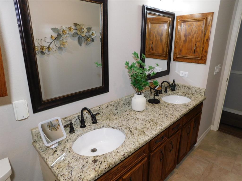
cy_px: 90
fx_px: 161
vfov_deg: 58.9
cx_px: 121
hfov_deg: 73.9
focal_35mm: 23
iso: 125
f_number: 3
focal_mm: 4
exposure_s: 1/40
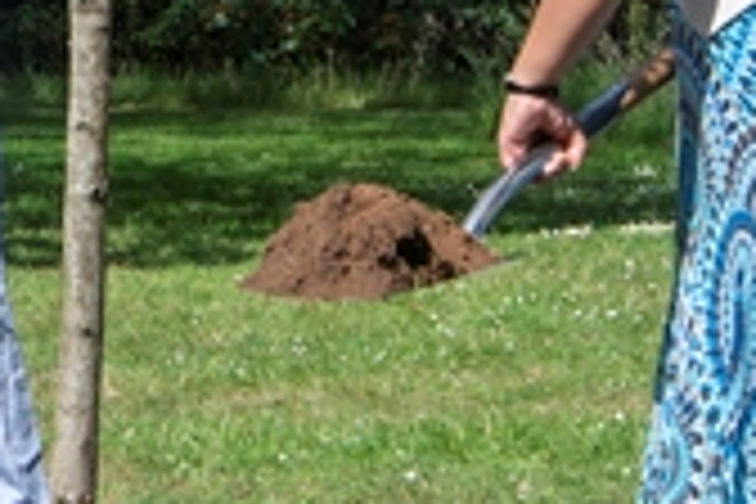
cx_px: -266
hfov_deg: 10.3
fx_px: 4095
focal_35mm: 195
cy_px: -295
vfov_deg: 6.9
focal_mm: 32
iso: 200
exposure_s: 1/60
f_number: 16
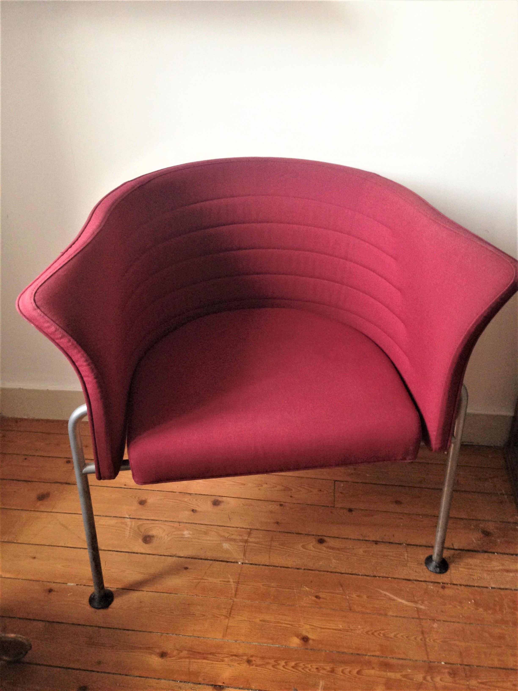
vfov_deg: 55.4
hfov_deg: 42.9
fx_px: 658
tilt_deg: -27.7
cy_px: 346
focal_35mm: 33
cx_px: 259
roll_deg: +0.4
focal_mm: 4.12
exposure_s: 1/20
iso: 160
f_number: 2.4
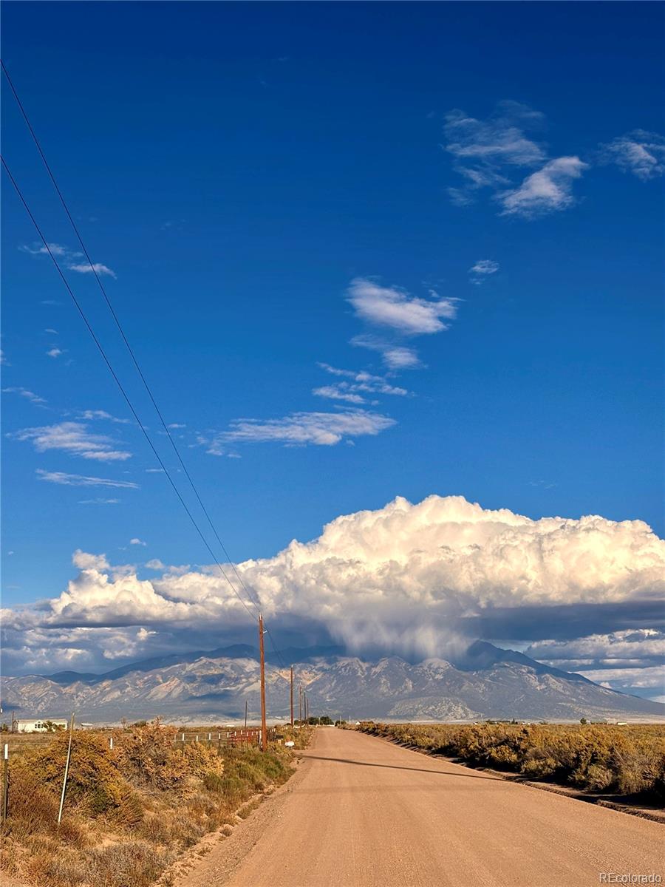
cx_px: 332
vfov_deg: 36.8
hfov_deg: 28.0
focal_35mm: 52
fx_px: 1332
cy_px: 444
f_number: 1.6
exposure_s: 1/4630
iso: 40
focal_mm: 5.96
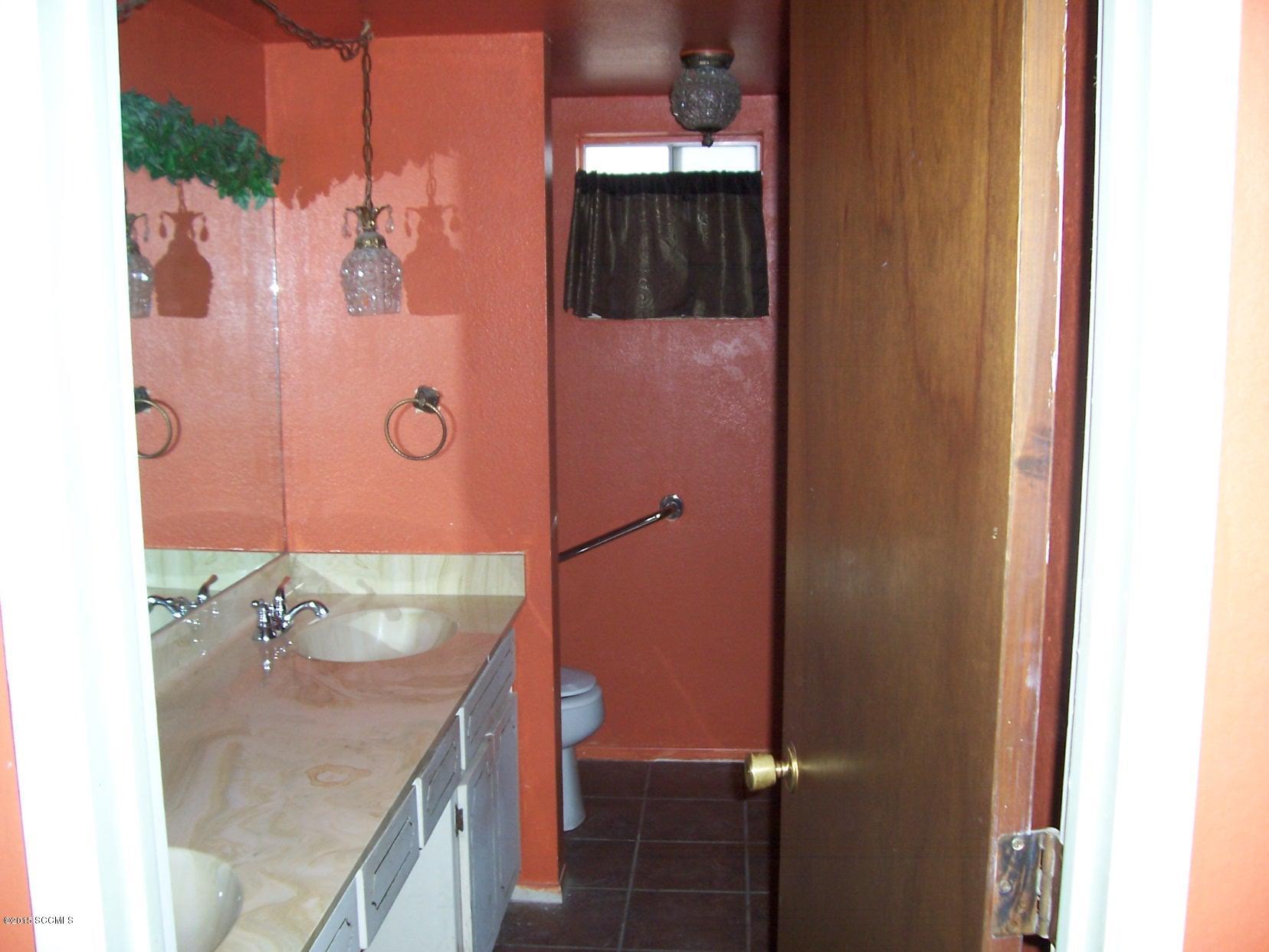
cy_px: 476
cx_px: 634
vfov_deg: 41.8
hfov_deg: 54.0
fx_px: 1246
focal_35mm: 34
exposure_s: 1/60
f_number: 2.7
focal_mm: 5.6
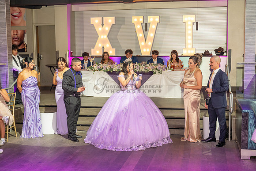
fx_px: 370
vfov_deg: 26.0
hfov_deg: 38.2
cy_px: 86
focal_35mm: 52
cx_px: 128
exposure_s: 1/125
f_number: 4
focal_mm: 52
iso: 1000
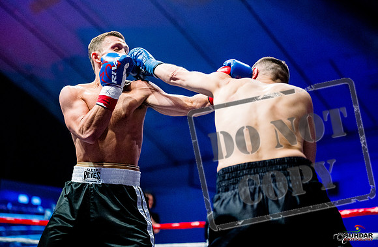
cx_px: 203
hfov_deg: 33.2
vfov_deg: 22.0
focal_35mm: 61
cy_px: 112
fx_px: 634
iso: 6400
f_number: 1.4
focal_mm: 50
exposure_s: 1/1600
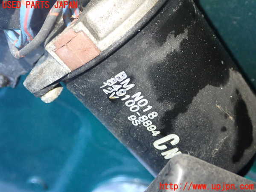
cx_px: 128
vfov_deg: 32.9
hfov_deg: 42.9
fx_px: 325
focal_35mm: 44
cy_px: 96
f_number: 2.9
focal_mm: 7.84
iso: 800
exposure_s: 1/25
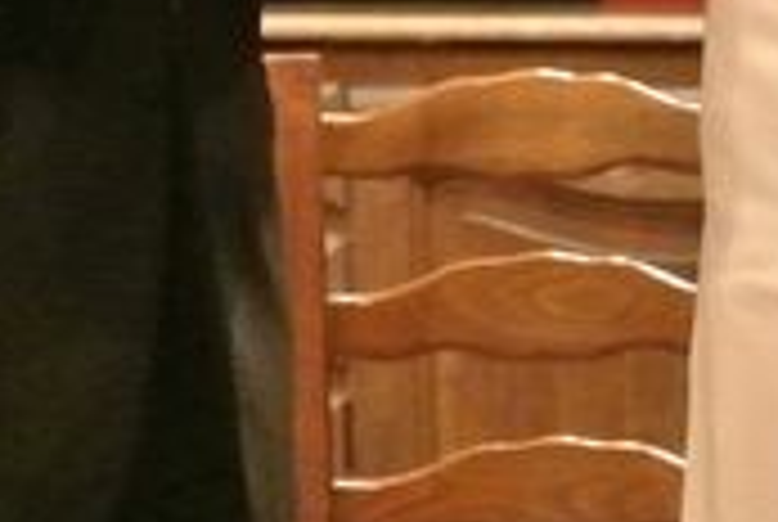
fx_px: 11885
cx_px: -22
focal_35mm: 549
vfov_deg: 2.5
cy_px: -457
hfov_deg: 3.7
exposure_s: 1/100
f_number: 4
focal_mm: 44.2
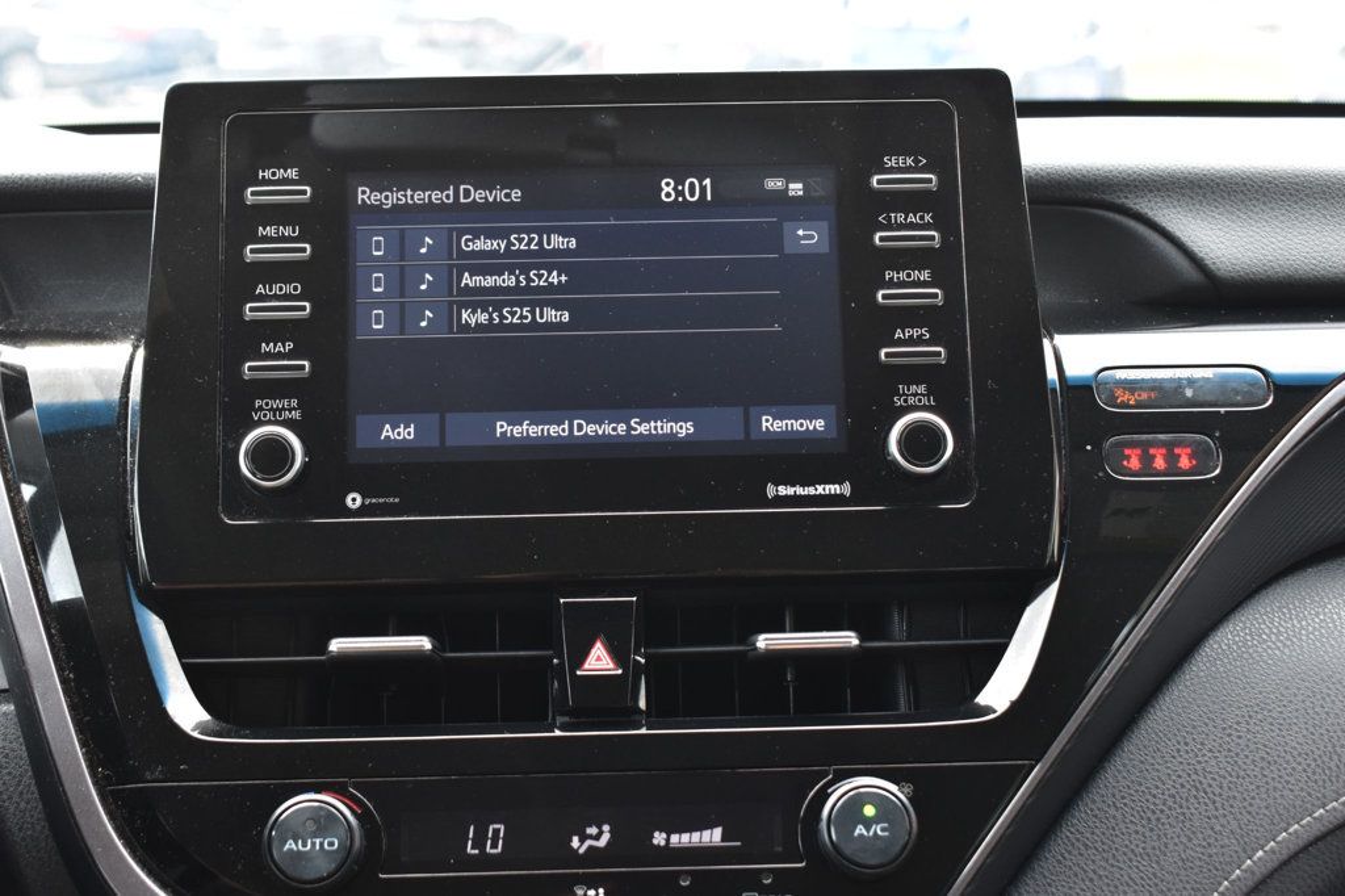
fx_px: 1905
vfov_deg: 26.5
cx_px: 672
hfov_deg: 38.9
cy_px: 448
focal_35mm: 51
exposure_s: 1/50
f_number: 8
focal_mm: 34
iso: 400
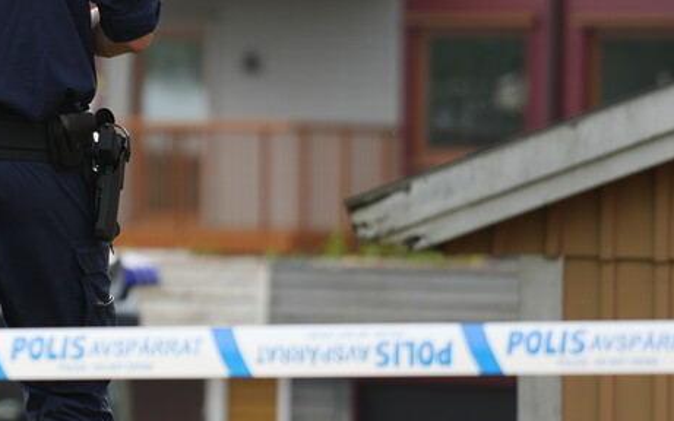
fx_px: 13003
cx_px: -178
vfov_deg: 1.9
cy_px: 43
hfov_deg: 3.0
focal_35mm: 708
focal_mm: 200
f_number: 4
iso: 200
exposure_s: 1/200
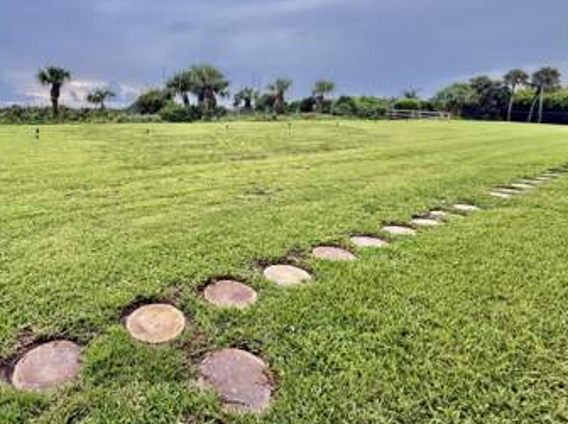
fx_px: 328
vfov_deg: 63.5
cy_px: 129
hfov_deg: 78.2
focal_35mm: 20
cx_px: 174
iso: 64
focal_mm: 2.22
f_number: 2.2
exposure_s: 1/107
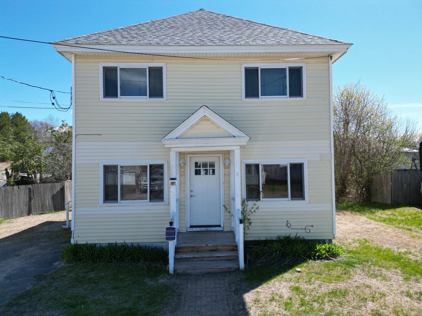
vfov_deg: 56.8
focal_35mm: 24
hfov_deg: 71.6
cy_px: 158
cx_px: 211
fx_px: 293
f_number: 1.7
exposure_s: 1/2000
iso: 130
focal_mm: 6.72
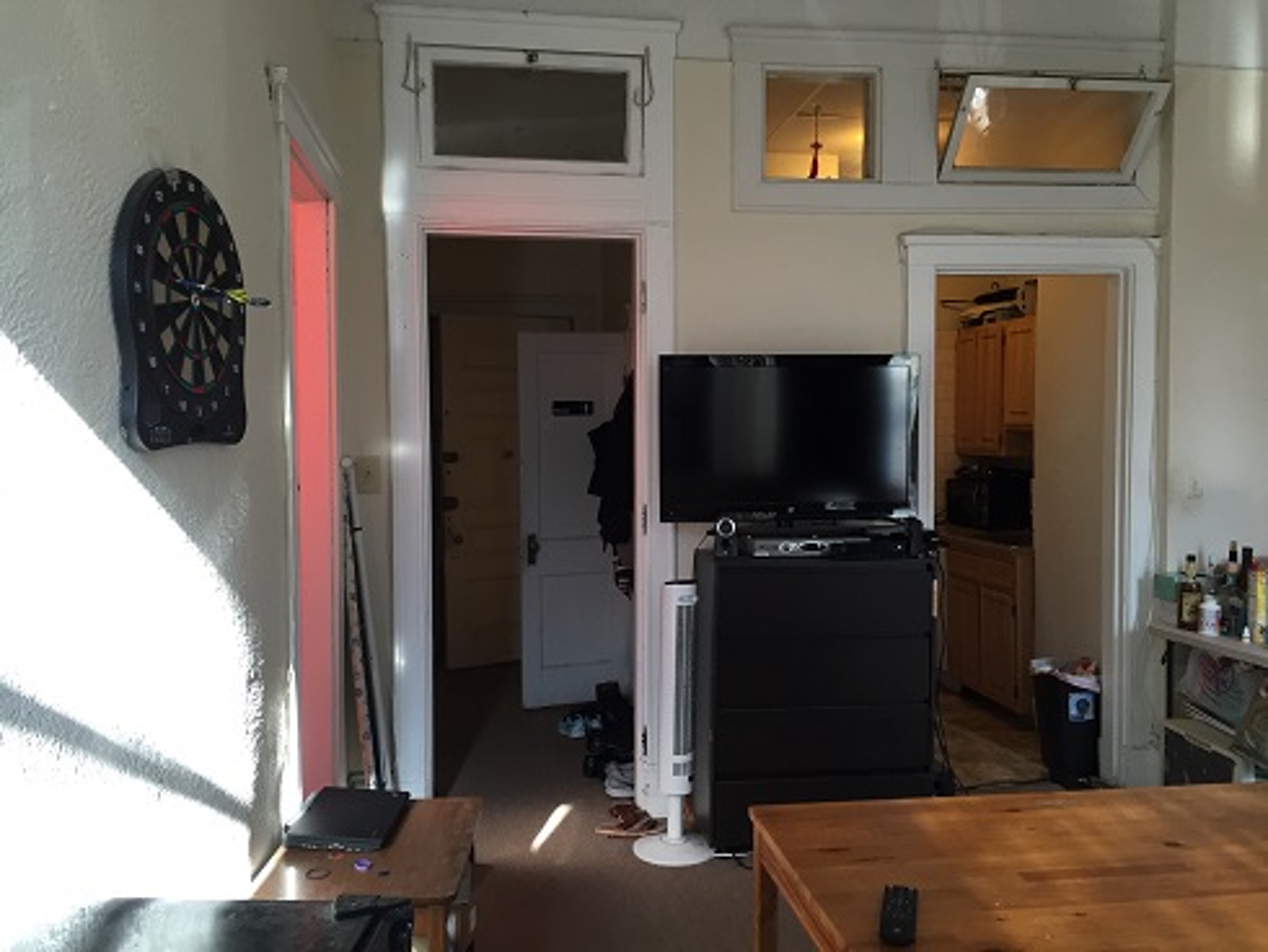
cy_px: 476
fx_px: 1063
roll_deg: -0.4
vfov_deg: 48.3
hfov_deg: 61.6
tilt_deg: -3.8
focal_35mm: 29
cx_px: 634
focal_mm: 4.15
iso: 40
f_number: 2.2
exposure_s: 1/30
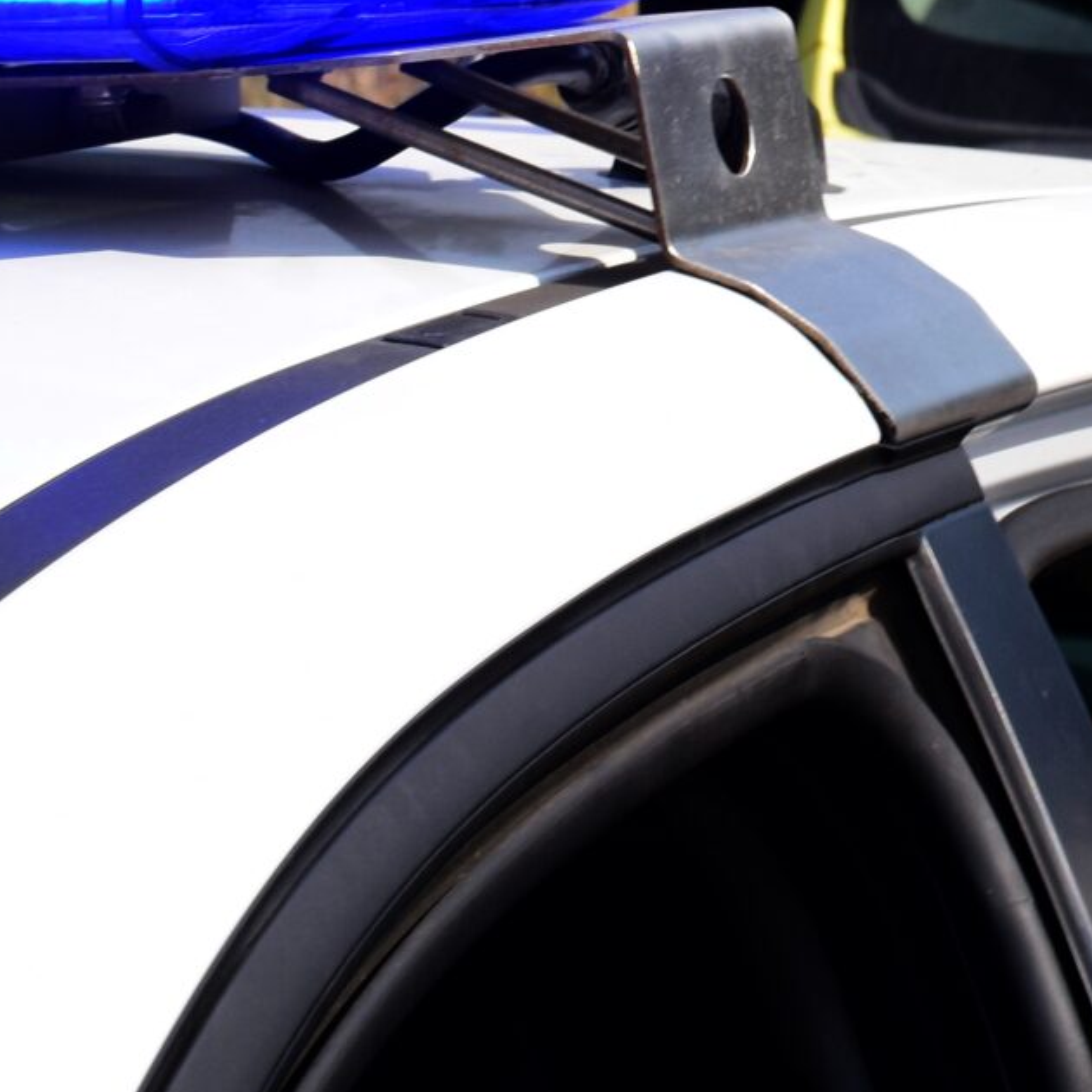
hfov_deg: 9.8
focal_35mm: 176
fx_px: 6282
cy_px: -107
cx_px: 1137
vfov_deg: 9.8
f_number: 11
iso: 320
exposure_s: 1/500
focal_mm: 34
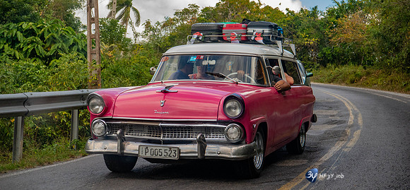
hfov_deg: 31.0
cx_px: 205
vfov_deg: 14.6
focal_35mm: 71
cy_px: 79
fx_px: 740
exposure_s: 1/2500
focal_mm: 65
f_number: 7.1
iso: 4000
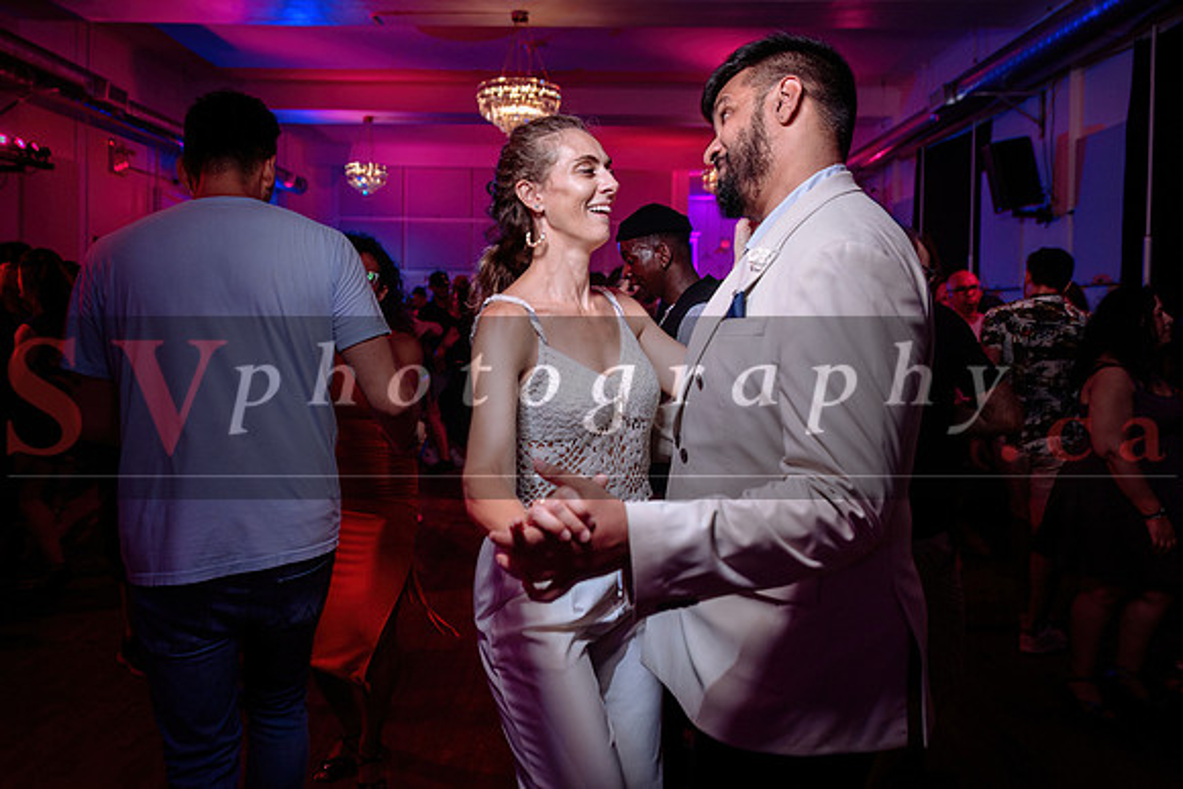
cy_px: 331
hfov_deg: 65.8
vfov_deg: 46.5
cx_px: 592
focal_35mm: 28
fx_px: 915
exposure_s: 1/30
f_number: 2.8
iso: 800
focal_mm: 24
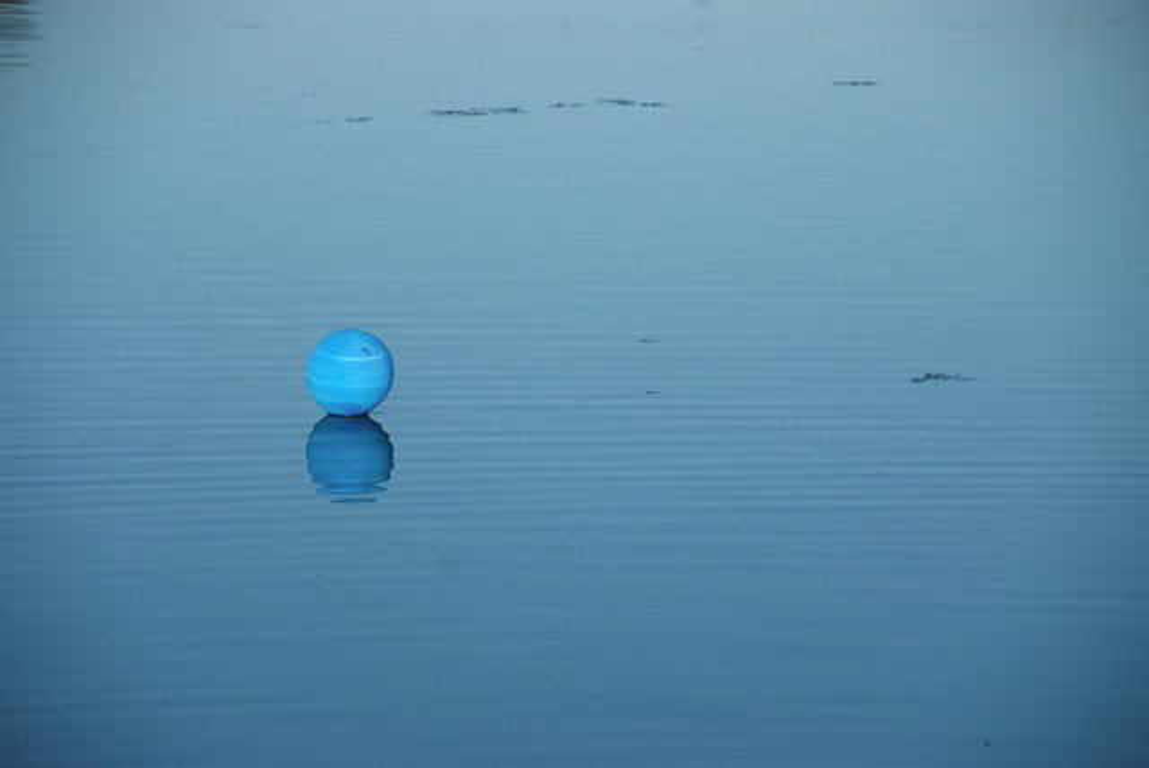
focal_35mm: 210
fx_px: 6708
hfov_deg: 9.8
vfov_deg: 6.6
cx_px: 574
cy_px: 384
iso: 100
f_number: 5.6
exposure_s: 1/400
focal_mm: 140
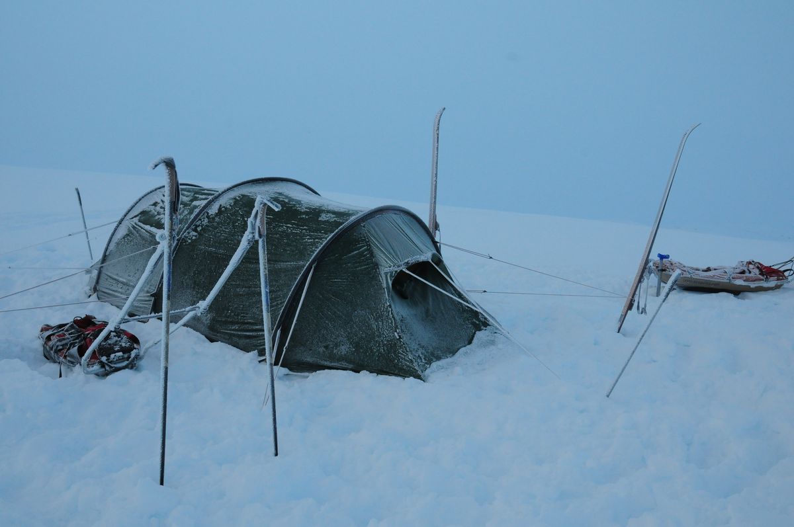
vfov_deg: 31.8
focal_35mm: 42
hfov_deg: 46.4
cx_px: 397
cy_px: 264
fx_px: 925
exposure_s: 1/320
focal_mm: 28
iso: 800
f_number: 9
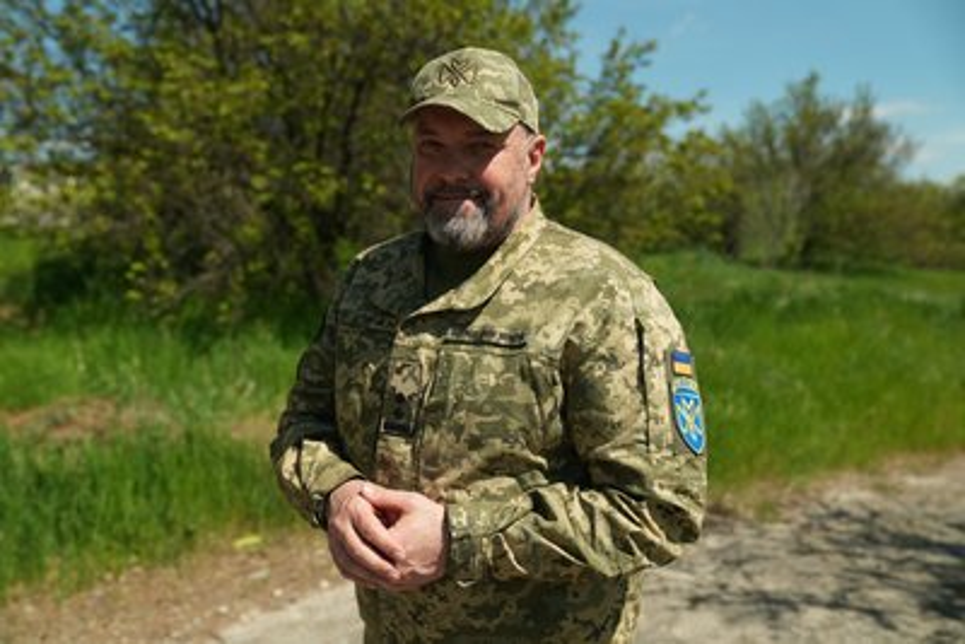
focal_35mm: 33
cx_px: 482
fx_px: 885
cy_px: 322
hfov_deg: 57.2
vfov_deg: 40.0
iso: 80
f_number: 2.8
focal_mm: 33
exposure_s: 1/500
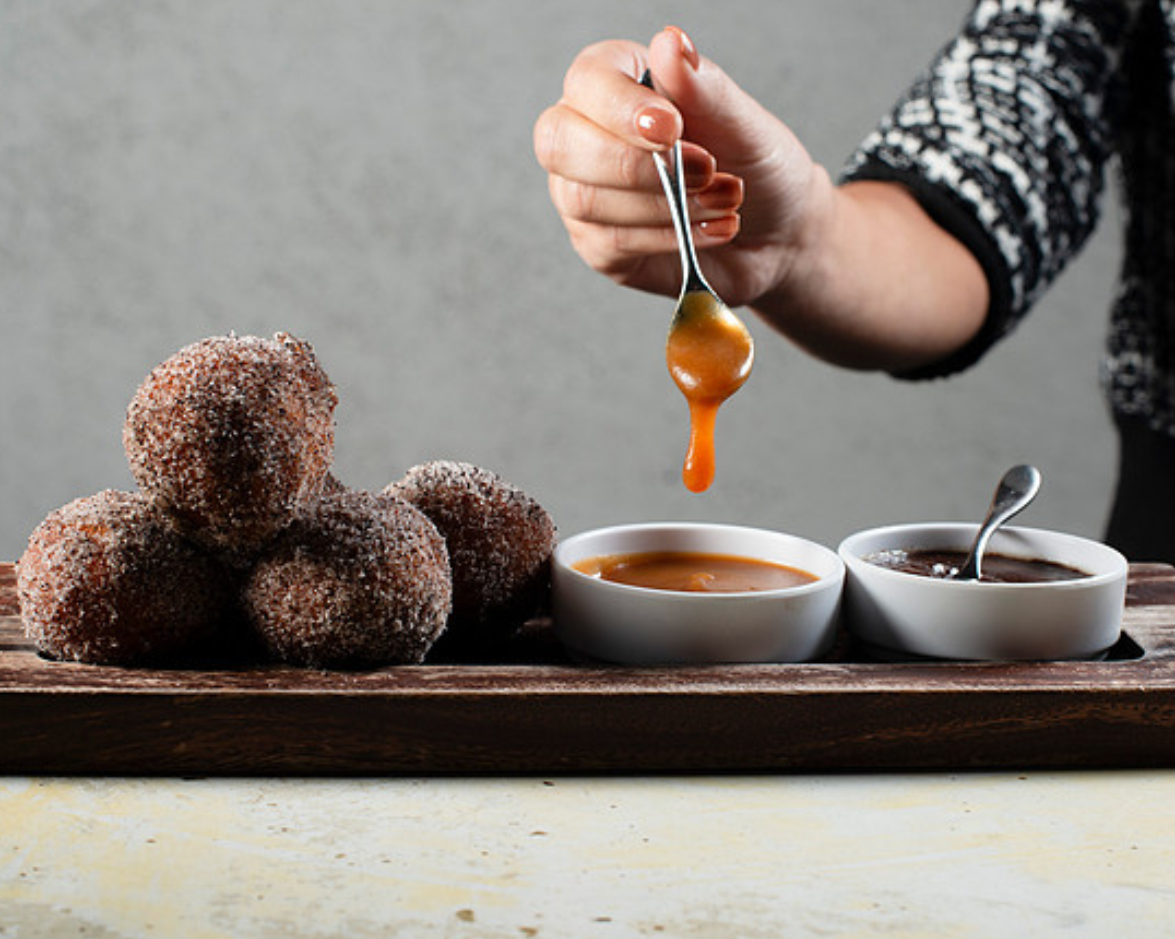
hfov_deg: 29.6
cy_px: 515
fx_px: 2225
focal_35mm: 64
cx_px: 626
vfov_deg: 23.8
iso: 200
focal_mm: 50
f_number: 8
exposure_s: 1/200
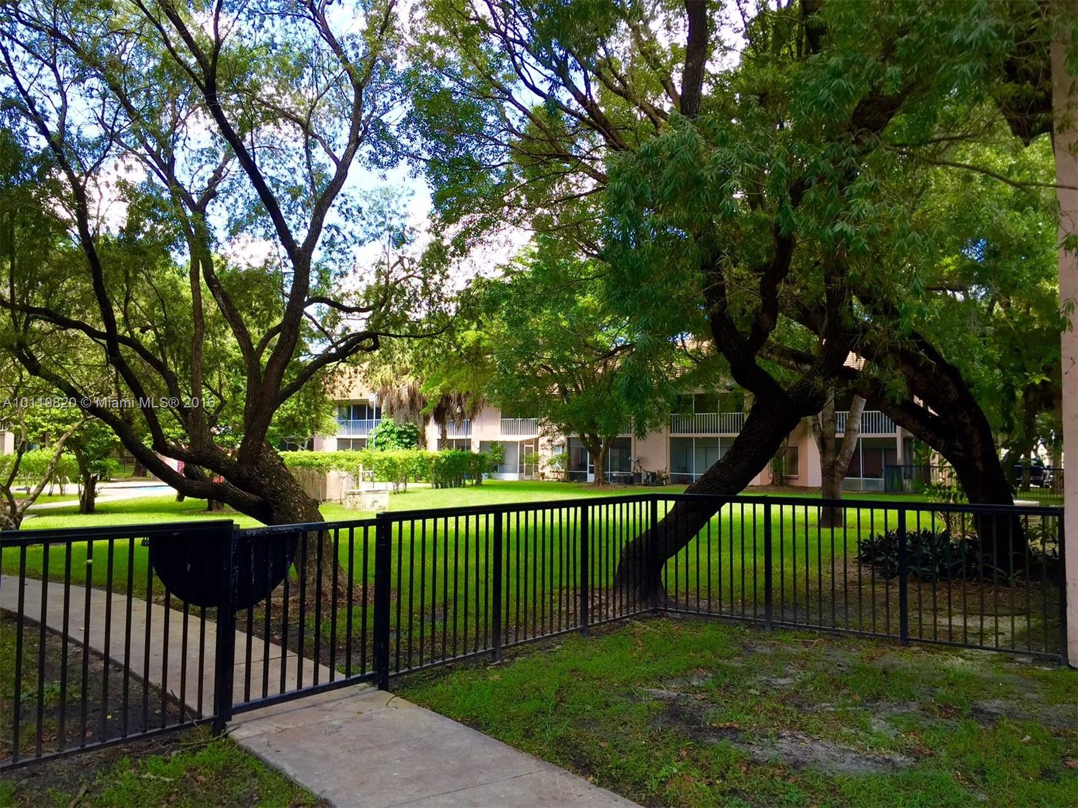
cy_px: 404
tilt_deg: +3.2
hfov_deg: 61.7
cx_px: 539
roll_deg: -1.4
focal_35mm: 29
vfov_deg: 48.2
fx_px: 903
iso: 32
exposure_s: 1/120
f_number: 2.2
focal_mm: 4.15
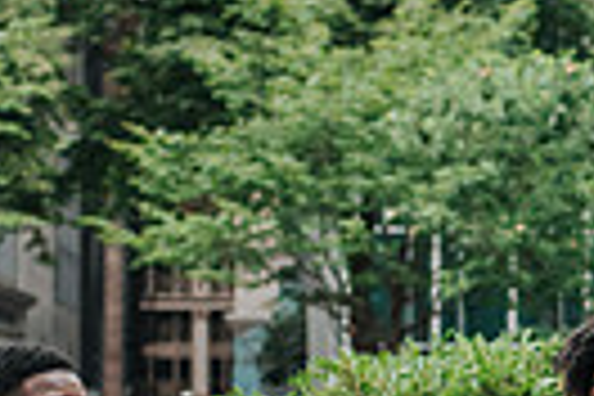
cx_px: 568
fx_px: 3019
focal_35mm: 183
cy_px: 437
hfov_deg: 11.1
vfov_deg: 7.5
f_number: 2.8
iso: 1000
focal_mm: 35
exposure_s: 1/1250
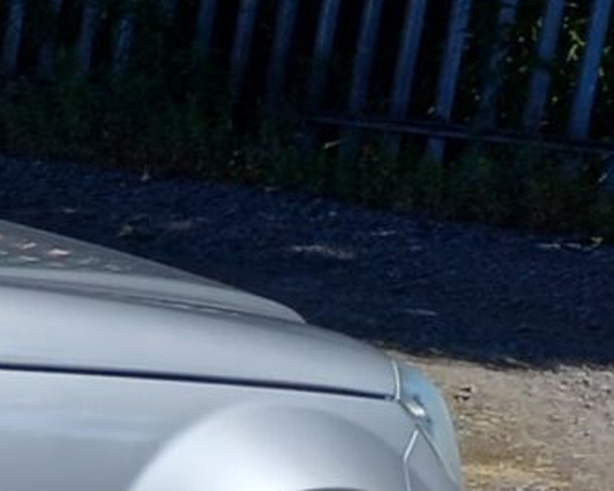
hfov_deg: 7.8
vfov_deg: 8.2
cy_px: 634
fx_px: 3397
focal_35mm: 187
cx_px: -1631
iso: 25
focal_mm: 4.6
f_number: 2
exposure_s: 1/625
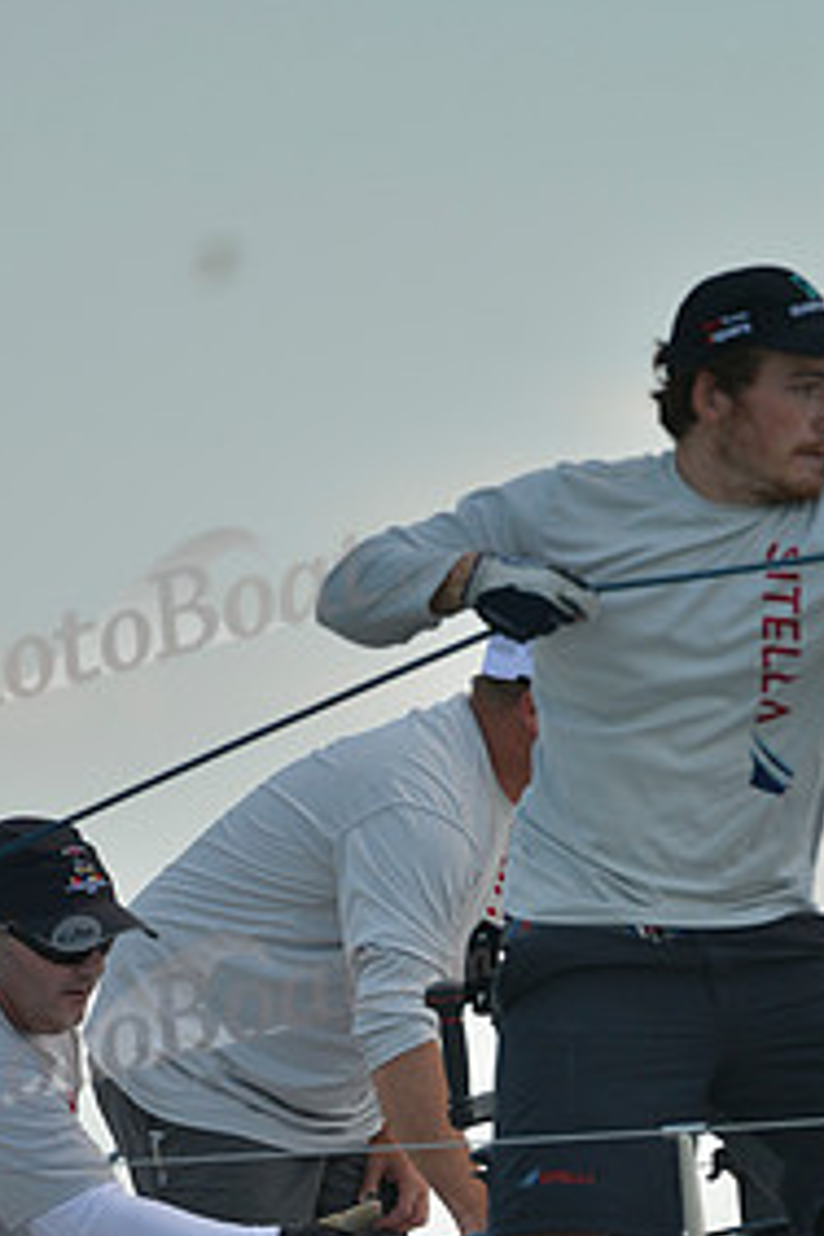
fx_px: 28288
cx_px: 721
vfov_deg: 2.5
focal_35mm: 824
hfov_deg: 1.7
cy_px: 1192
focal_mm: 400
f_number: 4.5
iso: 200
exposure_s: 1/1600
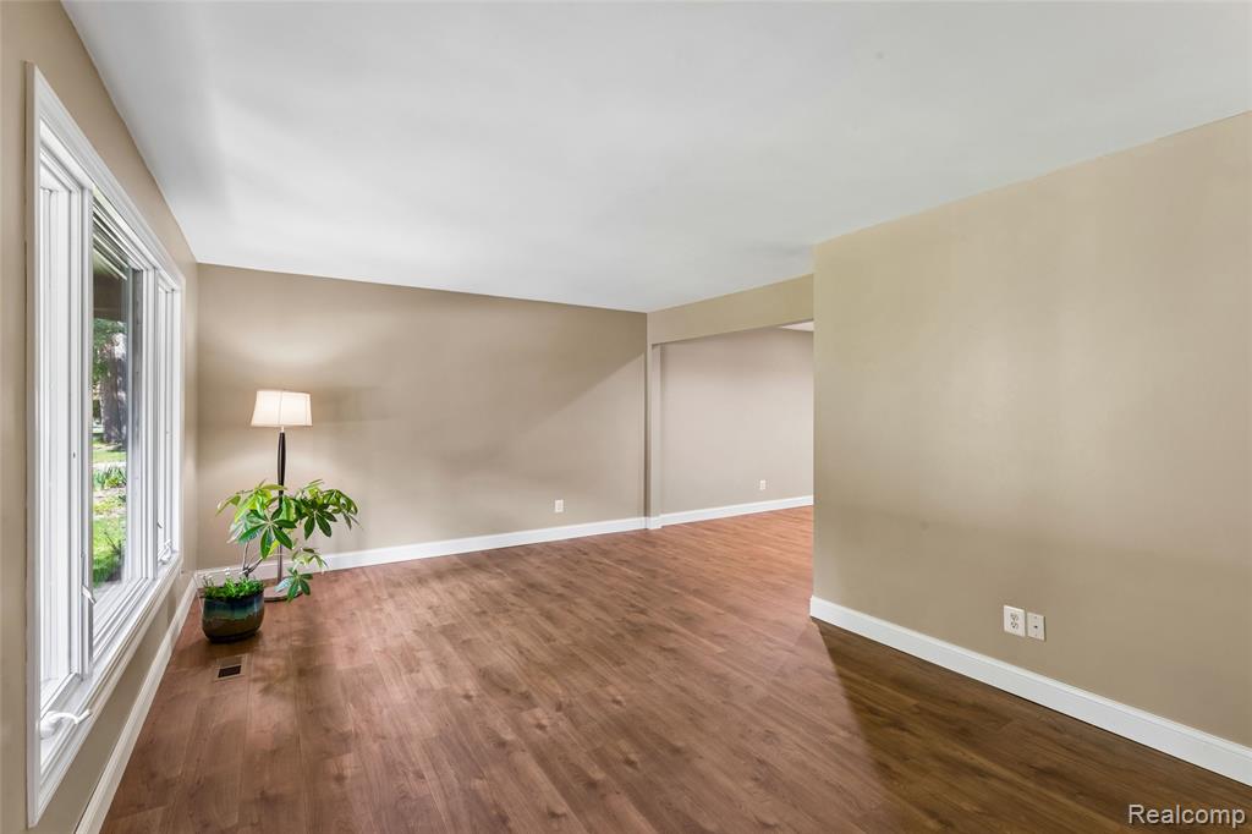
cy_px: 417
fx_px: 560
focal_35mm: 16
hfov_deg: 96.4
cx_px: 626
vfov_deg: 73.4
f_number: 13
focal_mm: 16.1
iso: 400
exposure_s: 1/3.33
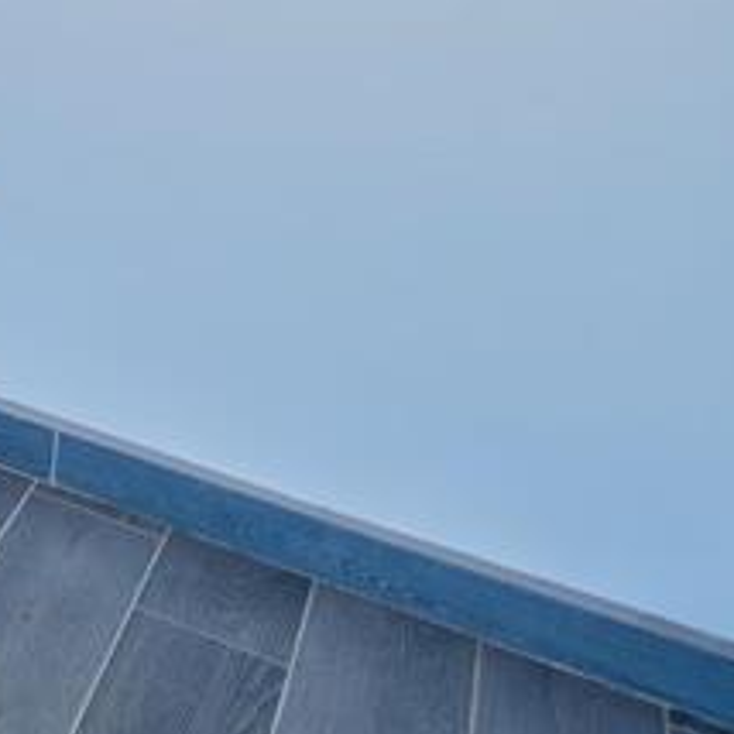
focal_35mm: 57
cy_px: -182
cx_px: -652
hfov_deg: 19.9
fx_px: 1367
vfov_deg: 26.2
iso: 400
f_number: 5.6
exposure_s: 1/125
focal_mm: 14
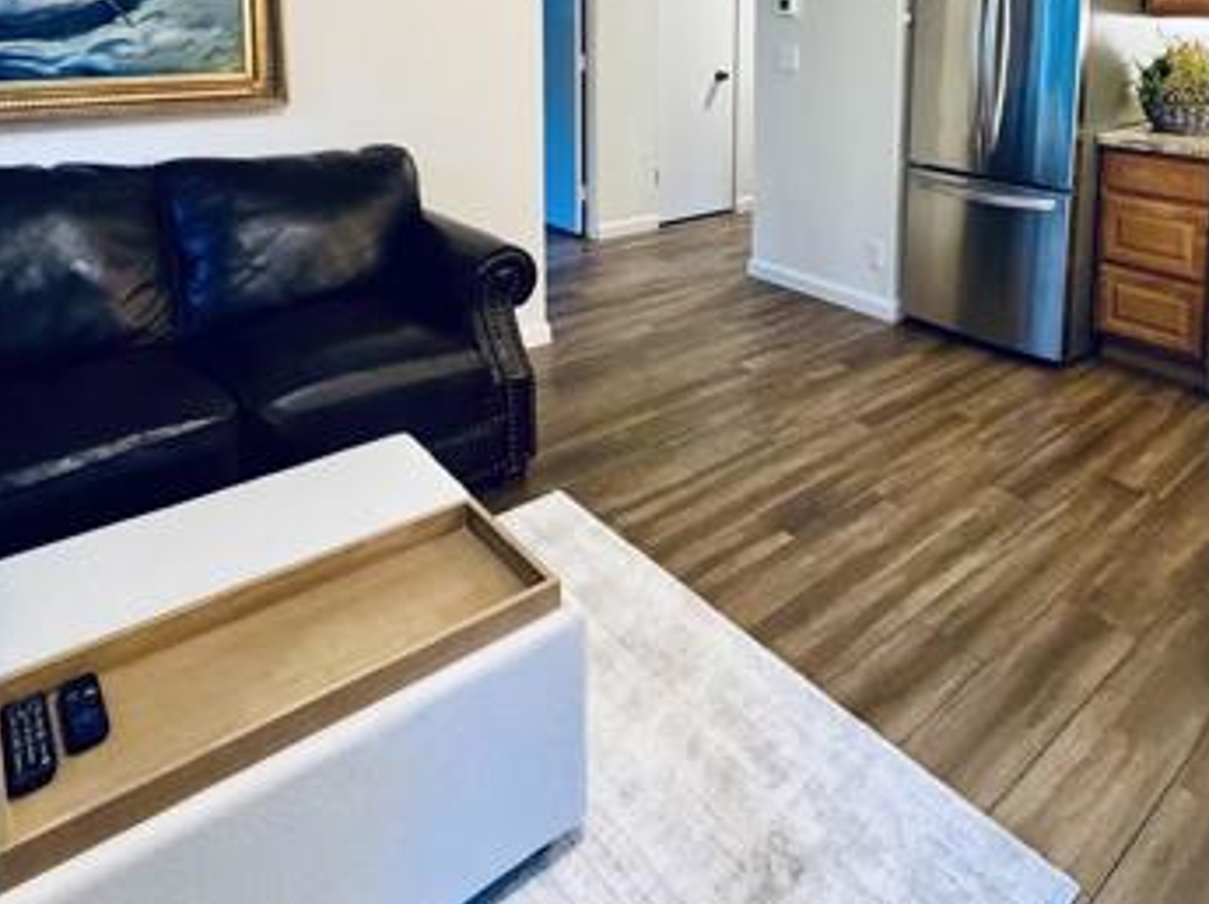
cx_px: 827
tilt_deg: -5.3
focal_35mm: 26
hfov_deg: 65.2
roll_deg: -1.3
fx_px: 907
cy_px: 88
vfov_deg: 47.5
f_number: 2.2
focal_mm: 2.22
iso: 500
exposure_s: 1/60
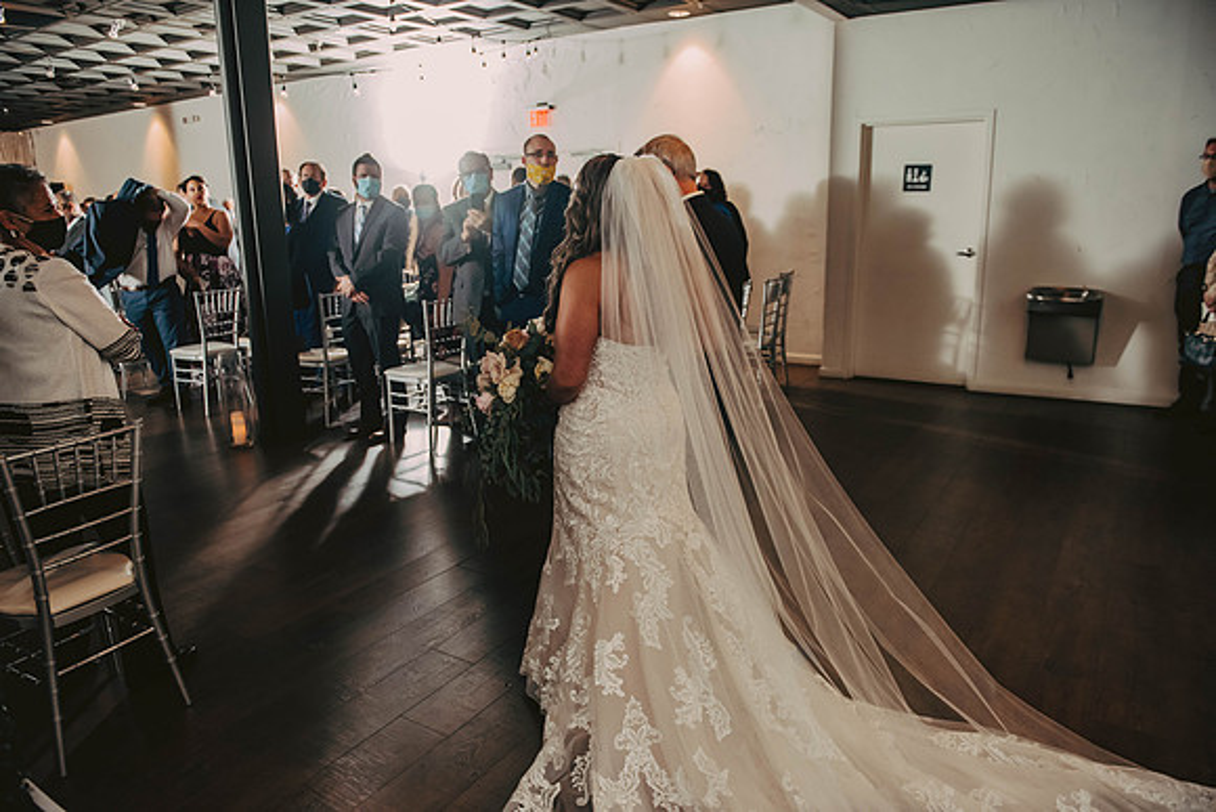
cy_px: 406
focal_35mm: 24
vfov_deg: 53.2
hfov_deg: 73.7
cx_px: 608
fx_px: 811
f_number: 3.2
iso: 2000
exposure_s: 1/250
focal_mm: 24
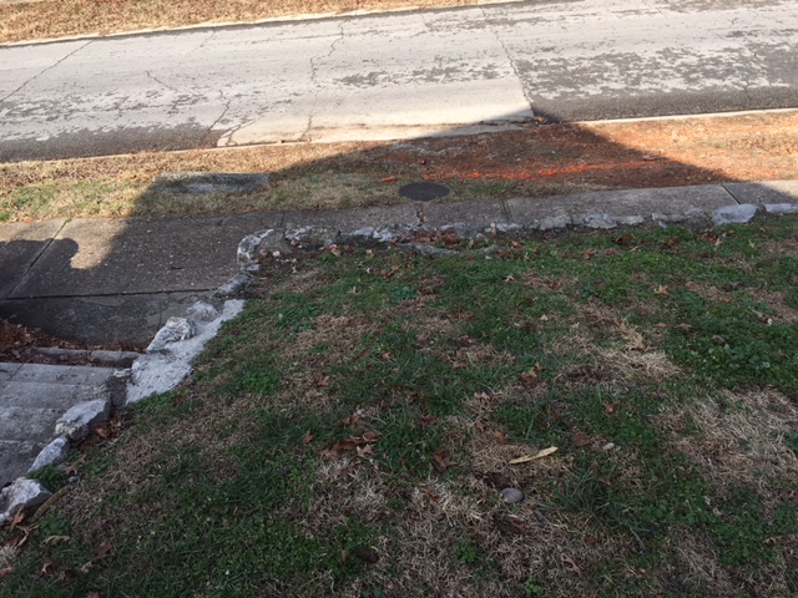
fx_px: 669
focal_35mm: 29
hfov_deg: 61.7
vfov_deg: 48.2
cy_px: 299
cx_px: 399
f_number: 2.2
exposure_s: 1/657
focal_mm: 4.15
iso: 25
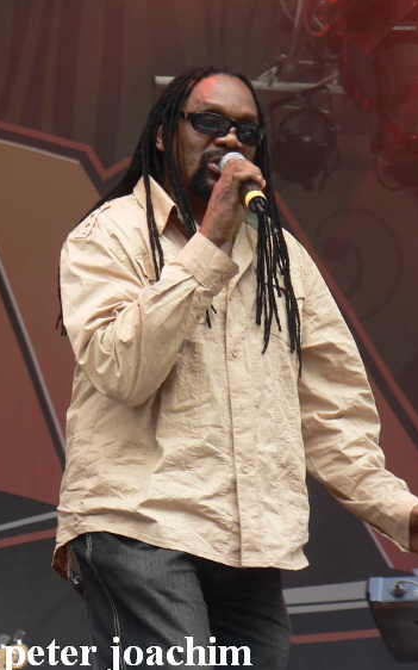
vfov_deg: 13.7
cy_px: 337
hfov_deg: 8.6
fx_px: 2790
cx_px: 190
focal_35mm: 153
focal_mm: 24.6
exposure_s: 1/80
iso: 64
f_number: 3.3
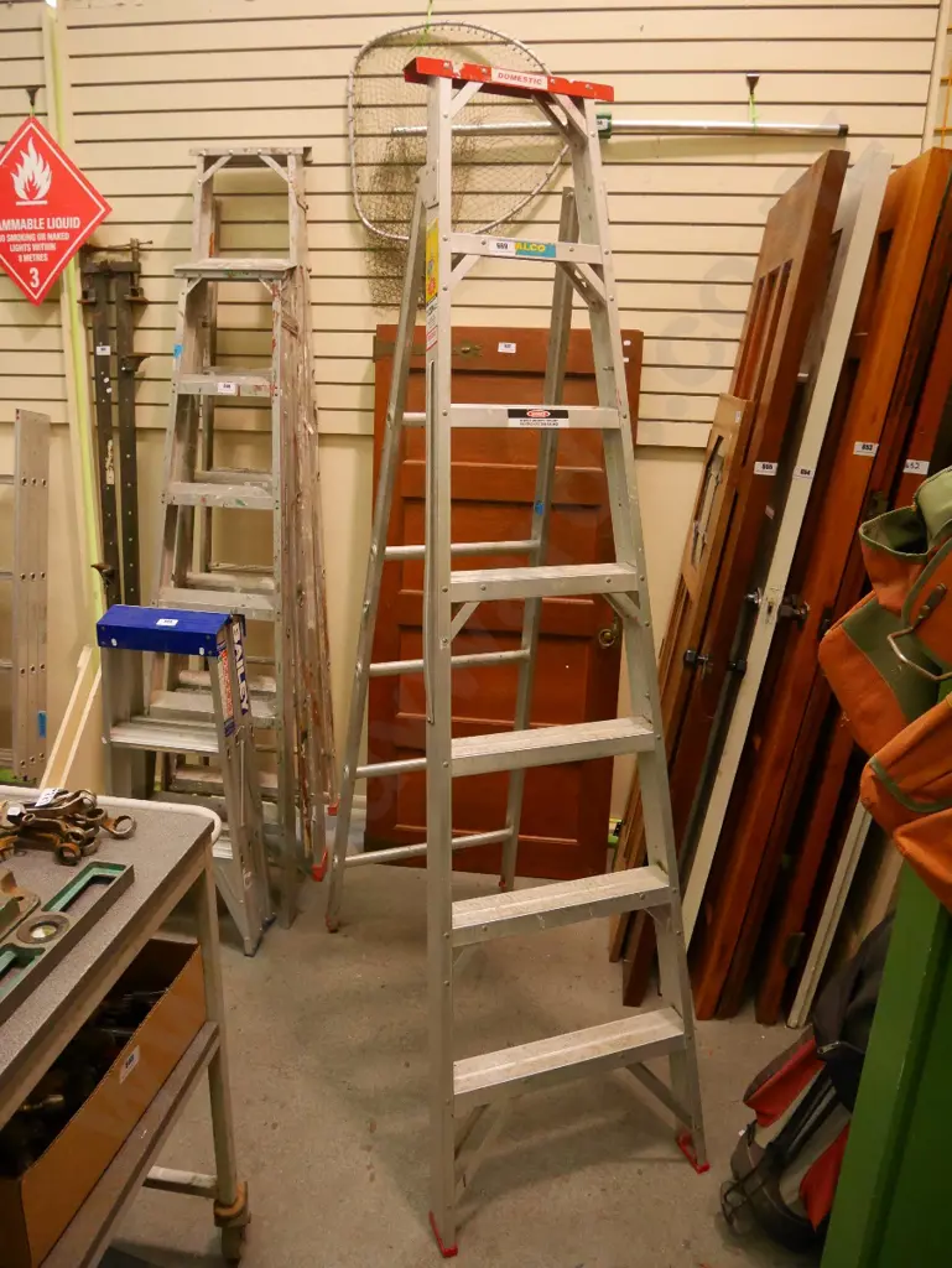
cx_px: 476
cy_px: 634
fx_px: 879
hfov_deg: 56.9
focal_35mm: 24
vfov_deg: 71.6
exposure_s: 1/125
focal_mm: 12
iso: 3200
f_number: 3.7
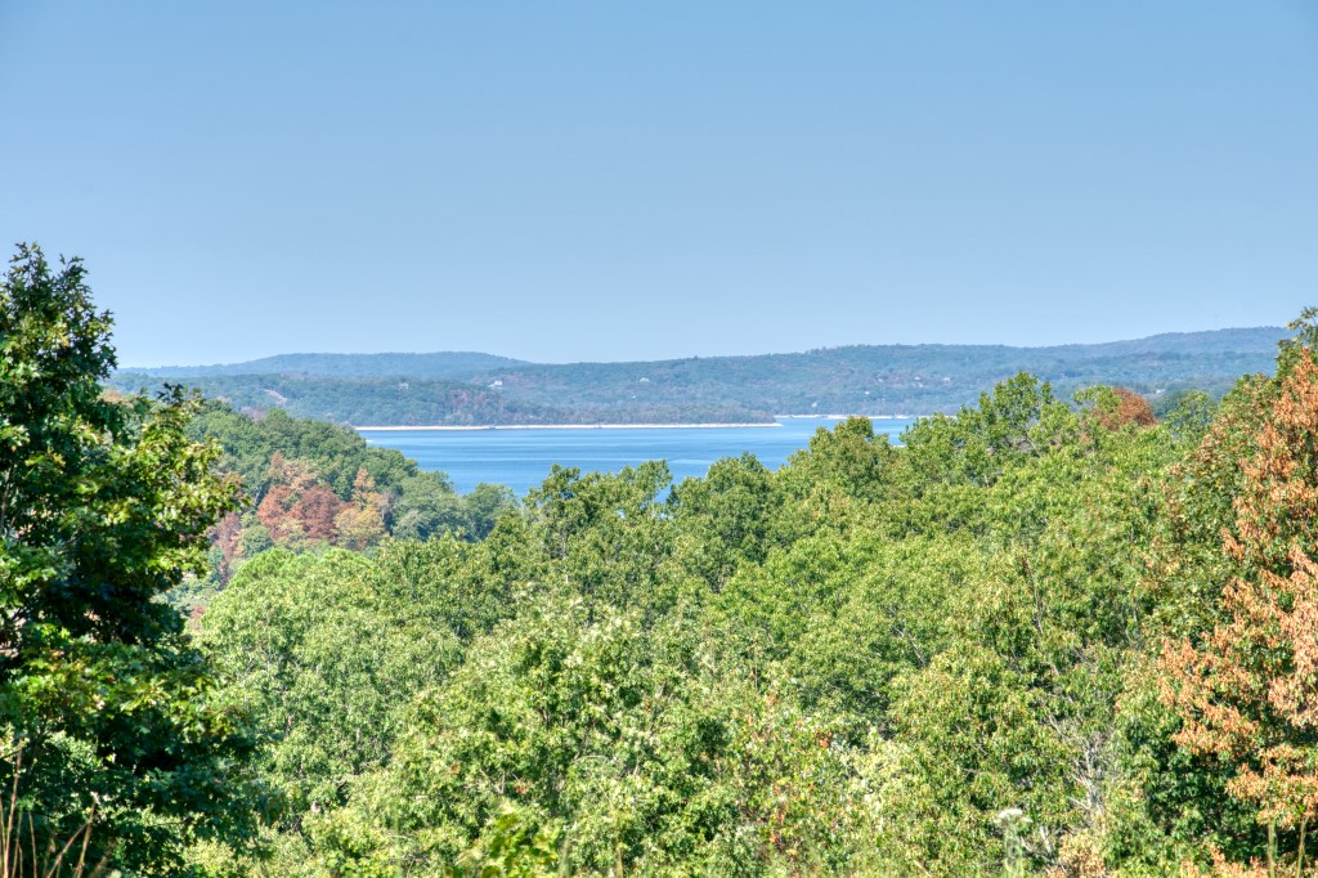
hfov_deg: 19.5
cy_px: 439
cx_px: 659
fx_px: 3843
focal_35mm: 105
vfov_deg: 13.0
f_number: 4.5
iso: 100
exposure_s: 1/125
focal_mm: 105
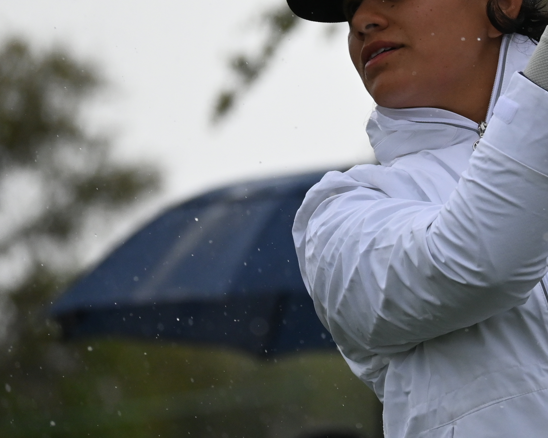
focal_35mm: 661
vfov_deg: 2.3
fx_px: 10720
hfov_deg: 2.9
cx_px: 591
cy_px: 122
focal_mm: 190
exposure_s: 1/4000
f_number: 5.6
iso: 1000
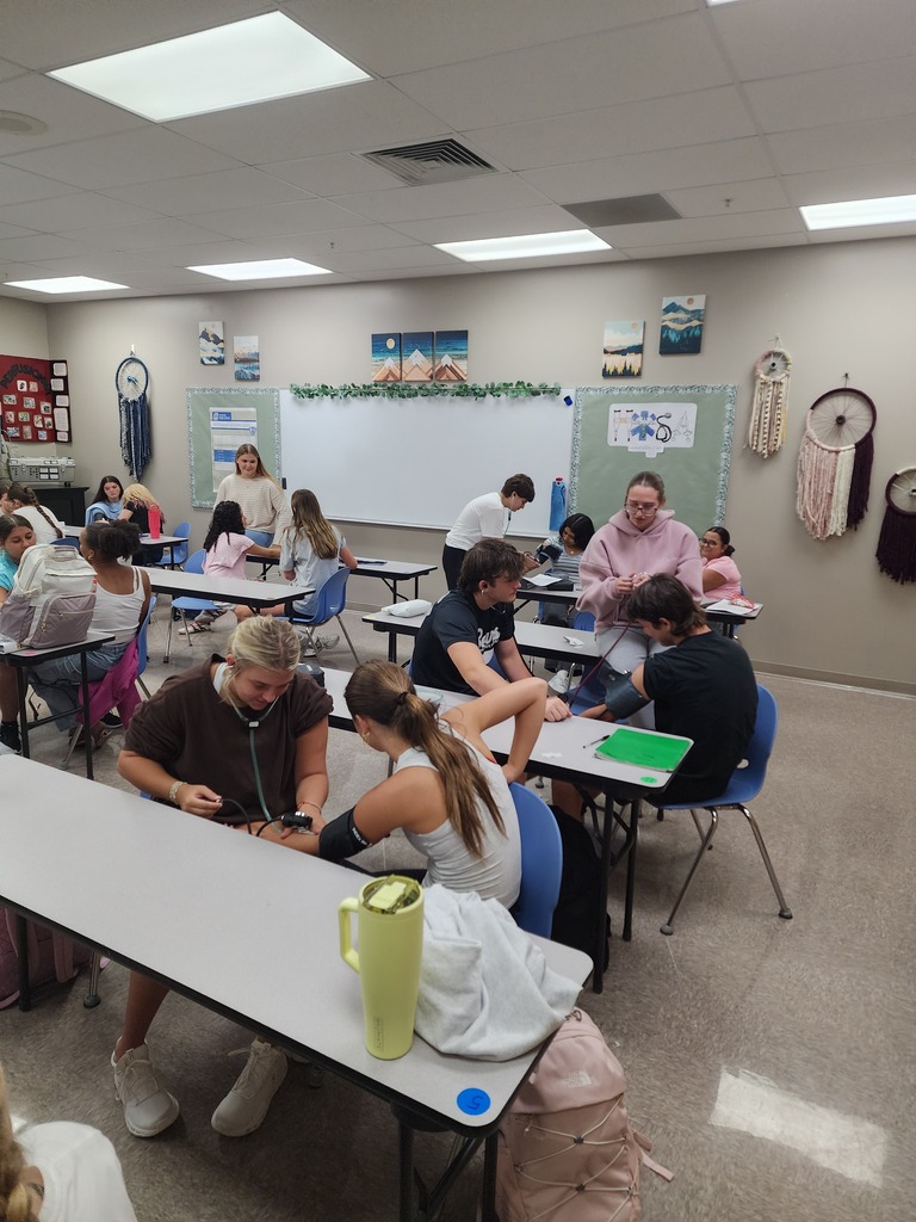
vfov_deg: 73.9
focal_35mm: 23
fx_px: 811
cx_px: 458
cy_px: 611
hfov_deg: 58.9
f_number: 1.8
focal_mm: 6.4
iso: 500
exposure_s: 1/120
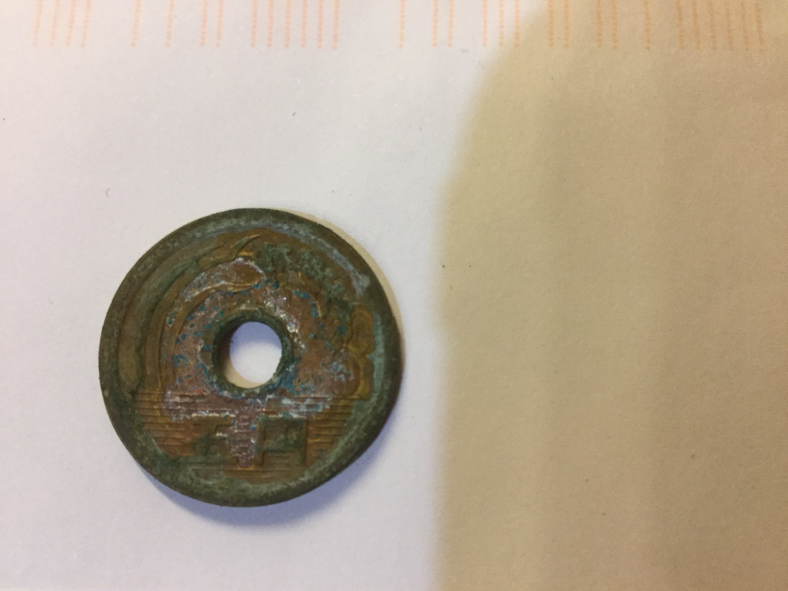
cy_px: 296
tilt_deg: -82.1
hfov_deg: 58.4
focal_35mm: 31
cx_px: 394
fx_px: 706
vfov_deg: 45.4
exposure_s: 1/30
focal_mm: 3.3
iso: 125
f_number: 2.4
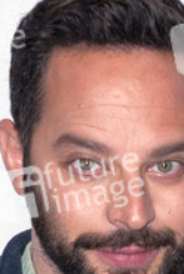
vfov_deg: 15.1
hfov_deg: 10.3
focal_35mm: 134
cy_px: 262
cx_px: 112
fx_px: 1023
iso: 500
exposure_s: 1/400
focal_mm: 62
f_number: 4
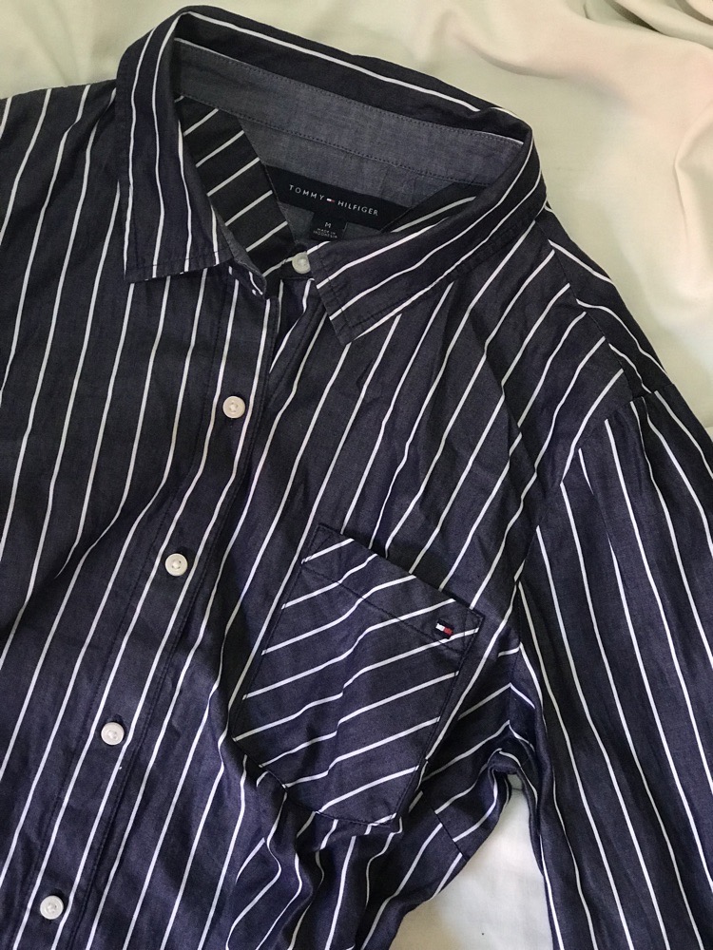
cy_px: 475
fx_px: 1565
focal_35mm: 57
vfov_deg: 33.8
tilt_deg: -82.1
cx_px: 356
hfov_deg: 25.7
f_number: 2.8
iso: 320
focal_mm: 6.6
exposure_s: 1/50
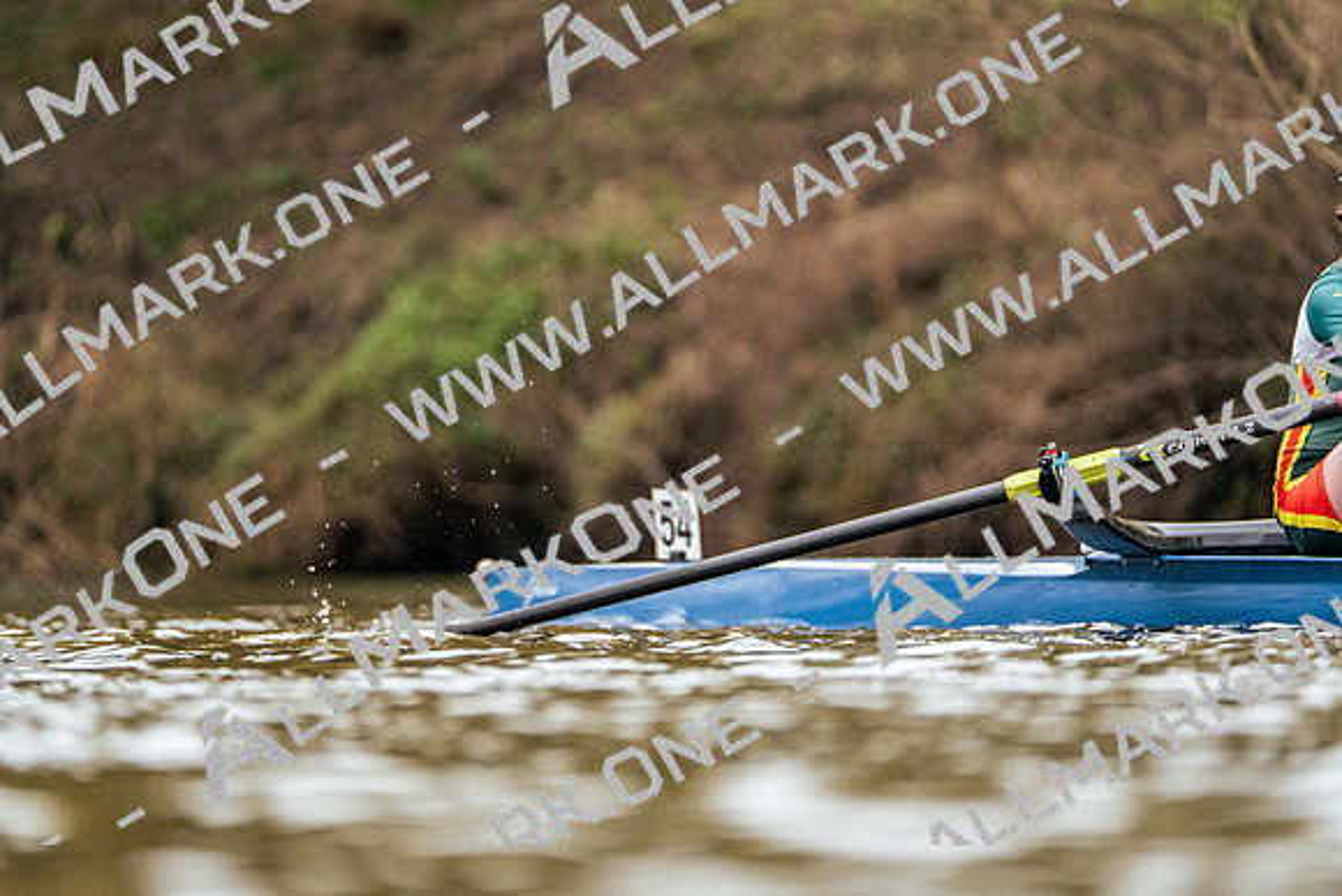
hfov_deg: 3.4
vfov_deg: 2.3
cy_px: 448
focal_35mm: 600
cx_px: 671
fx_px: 22371
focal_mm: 600
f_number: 6.3
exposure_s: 1/2000
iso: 2500
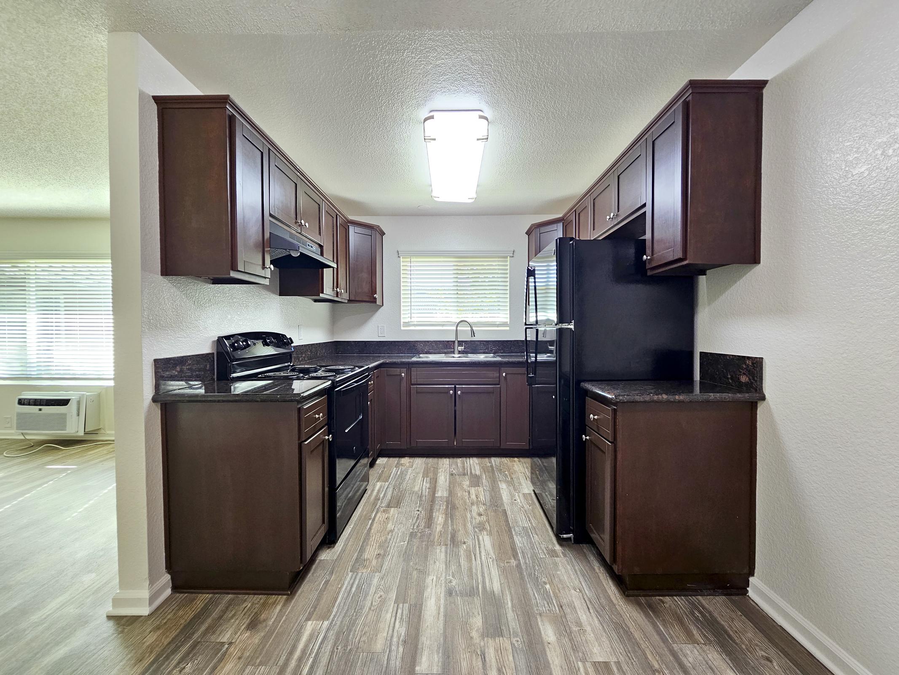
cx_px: 450
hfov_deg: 106.2
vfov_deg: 89.9
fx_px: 338
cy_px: 338
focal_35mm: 13
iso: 125
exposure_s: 1/60
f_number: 2.2
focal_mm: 2.2
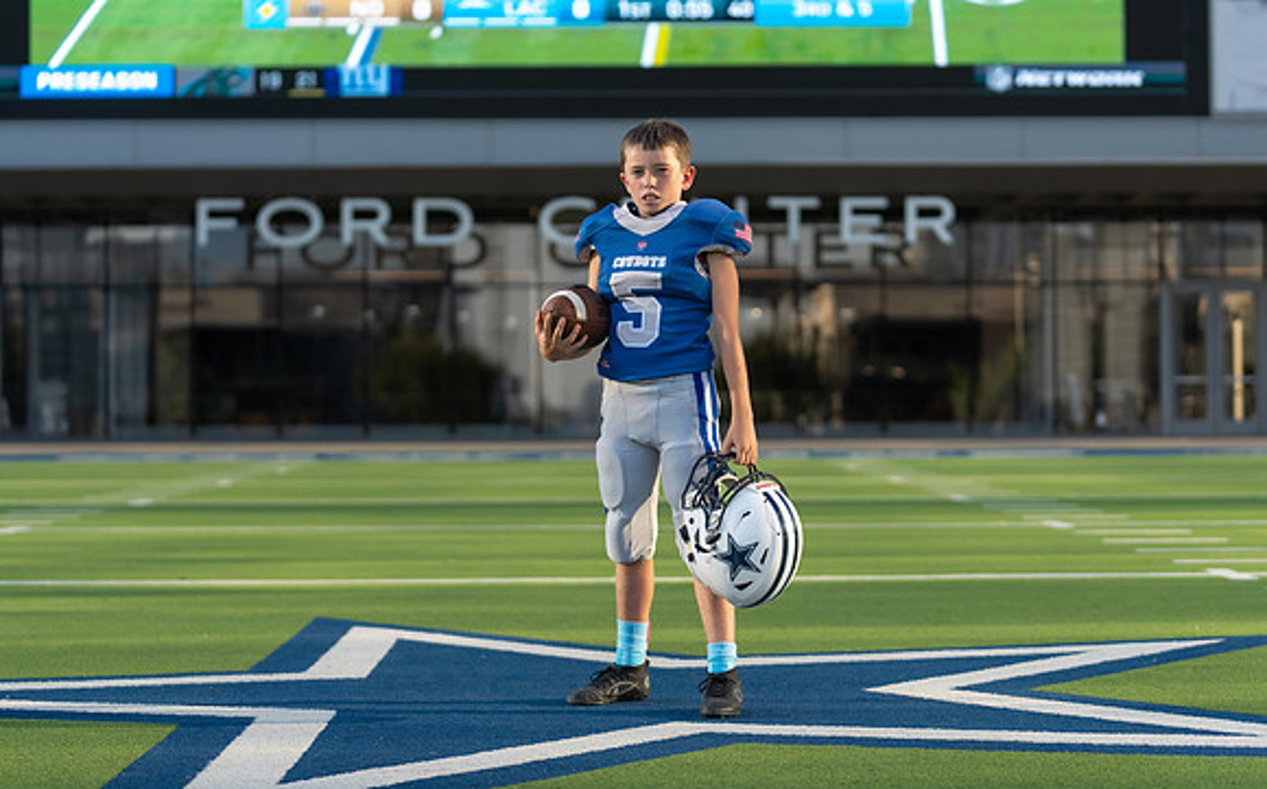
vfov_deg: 15.9
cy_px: 349
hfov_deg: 25.3
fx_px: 2825
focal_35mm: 82
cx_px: 643
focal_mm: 75
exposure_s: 1/640
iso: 100
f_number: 2.8
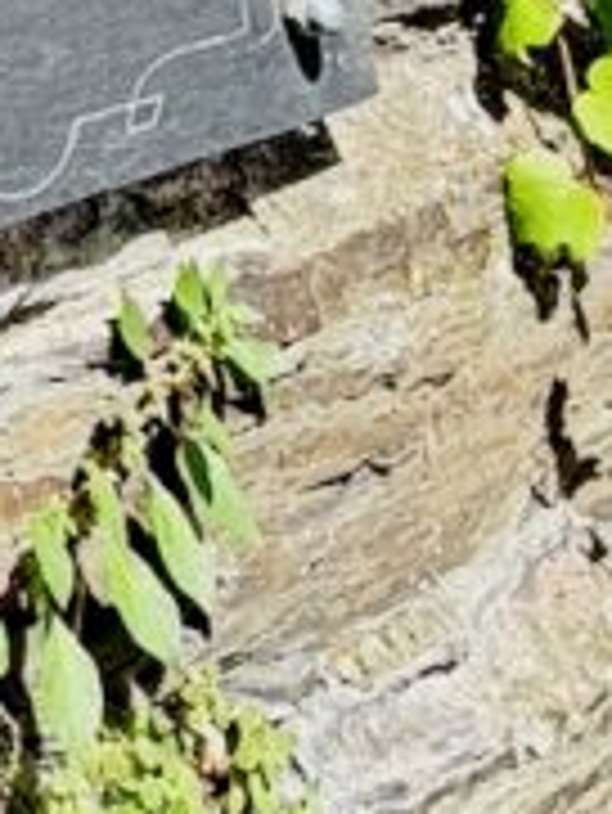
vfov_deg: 17.3
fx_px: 1860
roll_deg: +2.2
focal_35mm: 79
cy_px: -845
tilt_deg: +6.6
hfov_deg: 15.0
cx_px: -634
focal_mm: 2.22
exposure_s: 1/502
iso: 50
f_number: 2.2
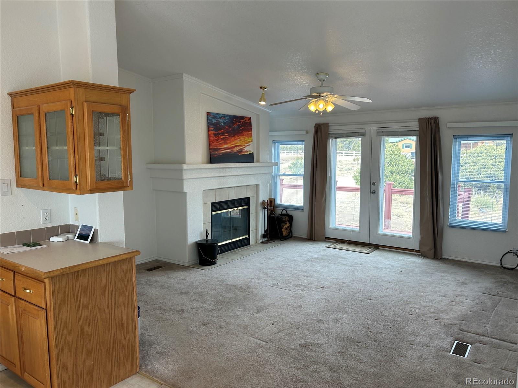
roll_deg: -0.7
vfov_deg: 53.1
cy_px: 194
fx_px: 389
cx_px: 259
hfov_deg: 67.3
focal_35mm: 26
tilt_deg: -5.9
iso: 40
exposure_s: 1/188
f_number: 1.5
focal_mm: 5.7
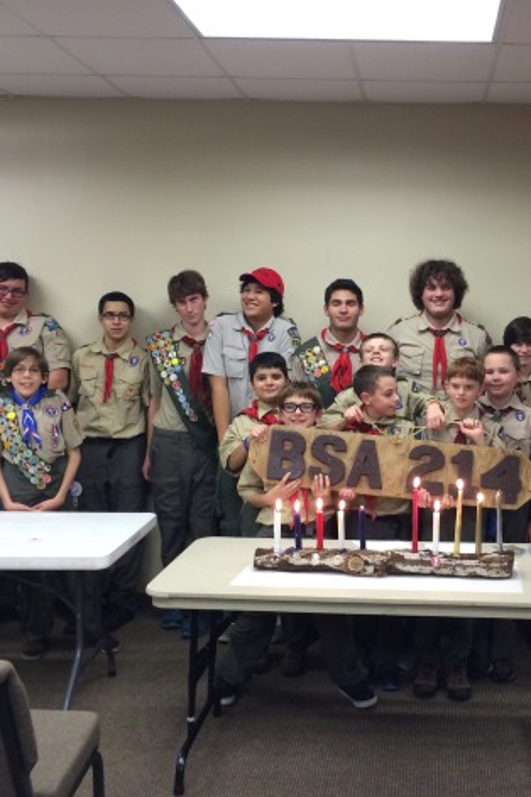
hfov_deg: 32.0
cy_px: 403
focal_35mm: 41
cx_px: 402
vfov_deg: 47.4
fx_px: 907
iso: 125
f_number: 2.2
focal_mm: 4.15
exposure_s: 1/30
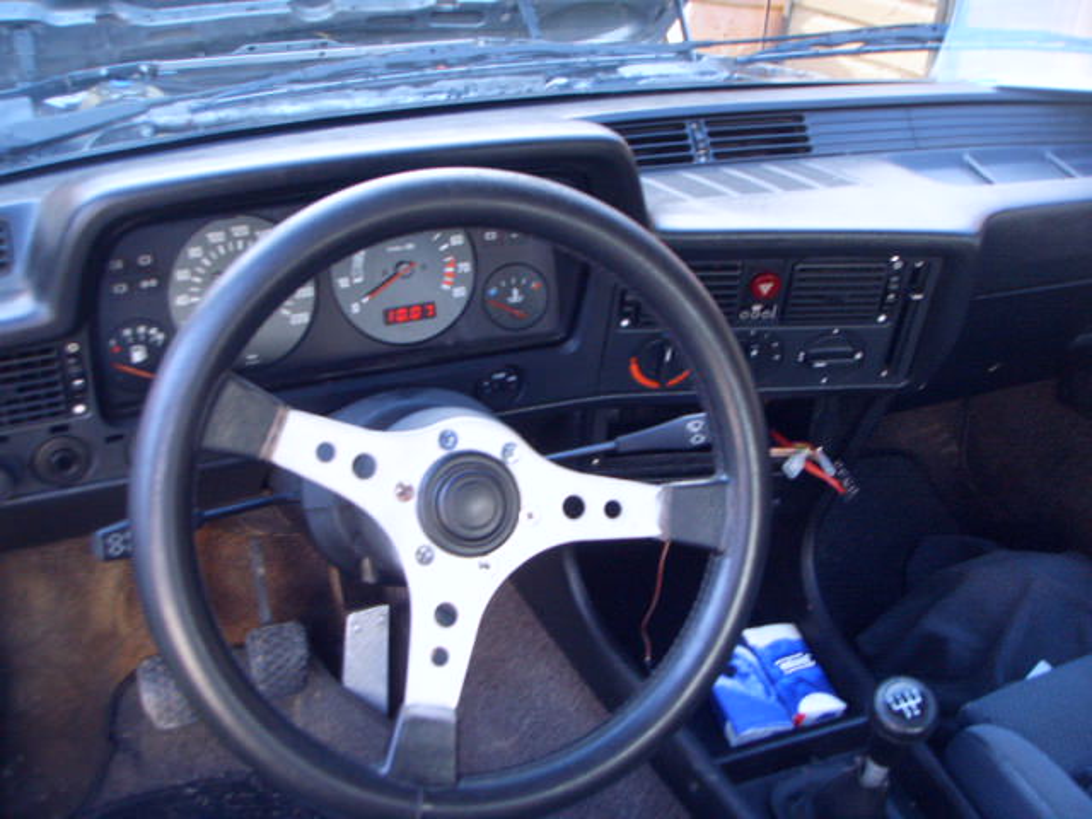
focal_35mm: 39
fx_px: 1230
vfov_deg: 36.8
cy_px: 410
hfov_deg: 47.9
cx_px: 546
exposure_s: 1/30
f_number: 3.5
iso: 152
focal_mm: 6.6
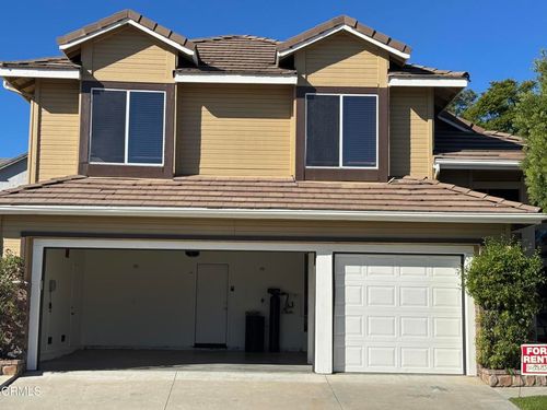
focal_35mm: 52
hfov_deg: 36.8
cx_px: 274
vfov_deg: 28.0
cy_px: 205
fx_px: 822
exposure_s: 1/3311
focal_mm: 5.96
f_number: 1.6
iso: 32
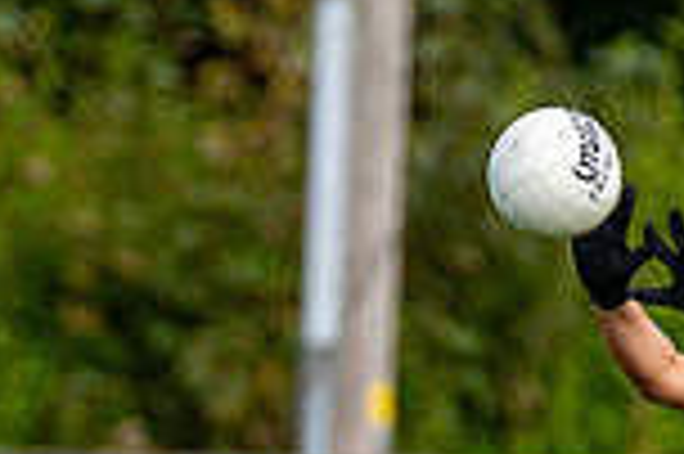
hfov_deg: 1.4
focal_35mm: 1429
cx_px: -50
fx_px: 27121
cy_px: 809
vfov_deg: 1.0
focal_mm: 250
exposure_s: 1/3200
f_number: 2.8
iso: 320
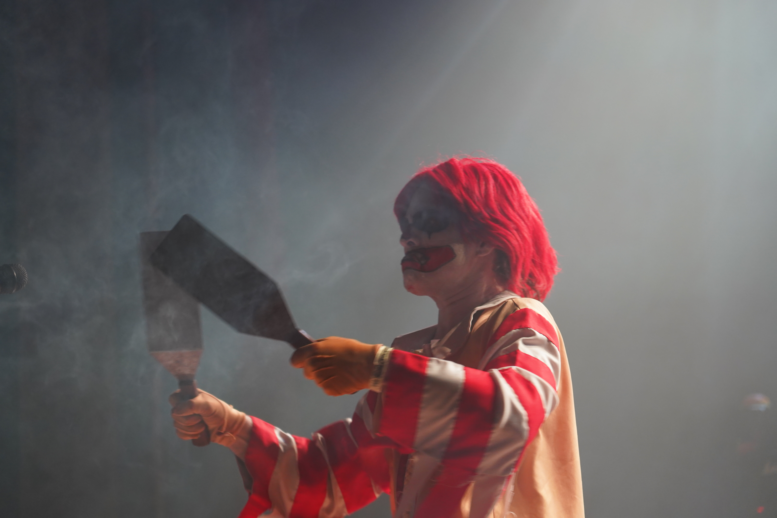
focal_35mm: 105
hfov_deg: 19.5
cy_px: 259
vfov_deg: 13.0
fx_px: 2266
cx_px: 388
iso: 1600
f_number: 4
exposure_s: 1/160
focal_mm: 105
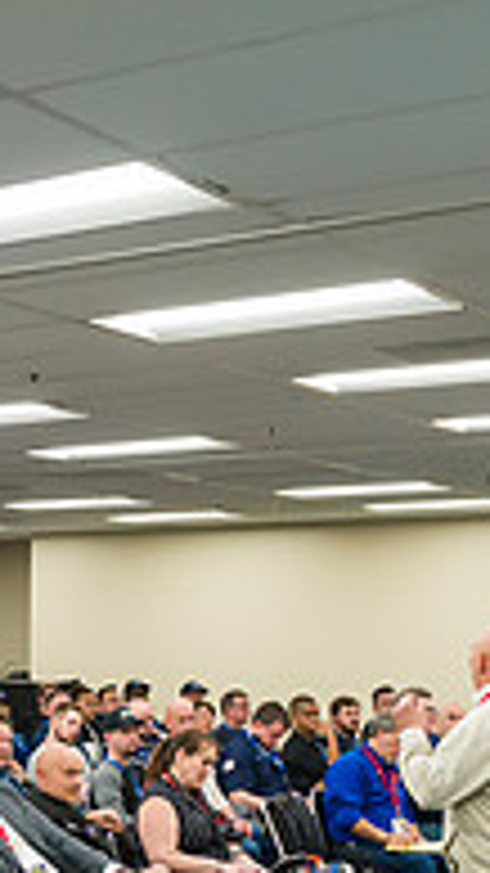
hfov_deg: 15.0
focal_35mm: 75
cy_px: 783
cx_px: -229
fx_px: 1734
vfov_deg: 27.2
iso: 3200
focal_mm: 24
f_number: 5
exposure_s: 1/400
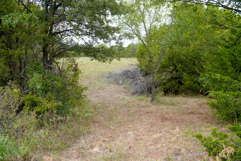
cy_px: 80
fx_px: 221
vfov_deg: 40.0
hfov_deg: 57.2
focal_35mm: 33
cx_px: 120
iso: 125
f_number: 4
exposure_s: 1/160
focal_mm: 22
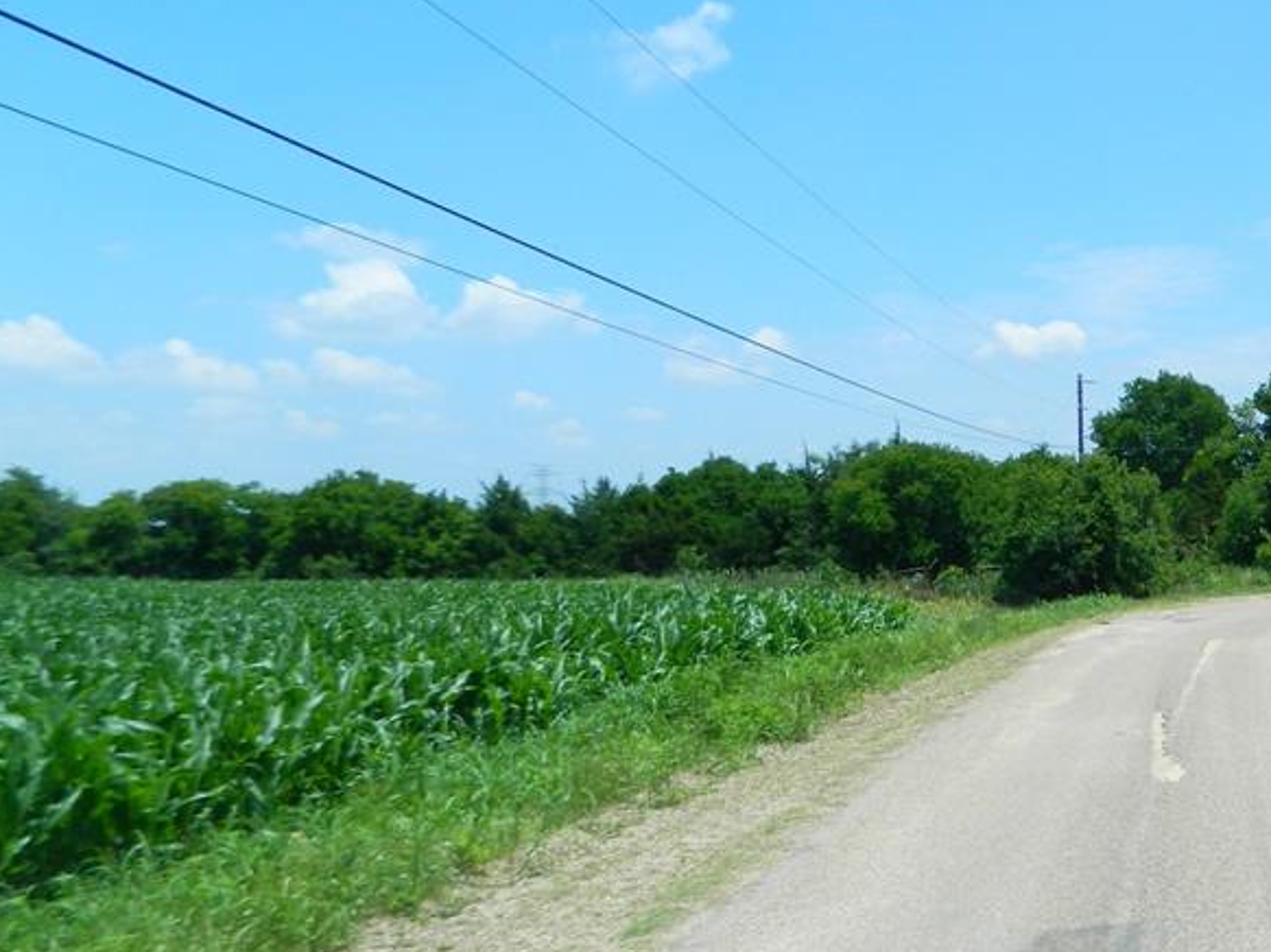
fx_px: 1615
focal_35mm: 44
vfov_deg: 32.9
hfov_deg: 41.6
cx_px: 970
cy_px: 480
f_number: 8.7
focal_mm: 4.5
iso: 80
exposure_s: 1/250
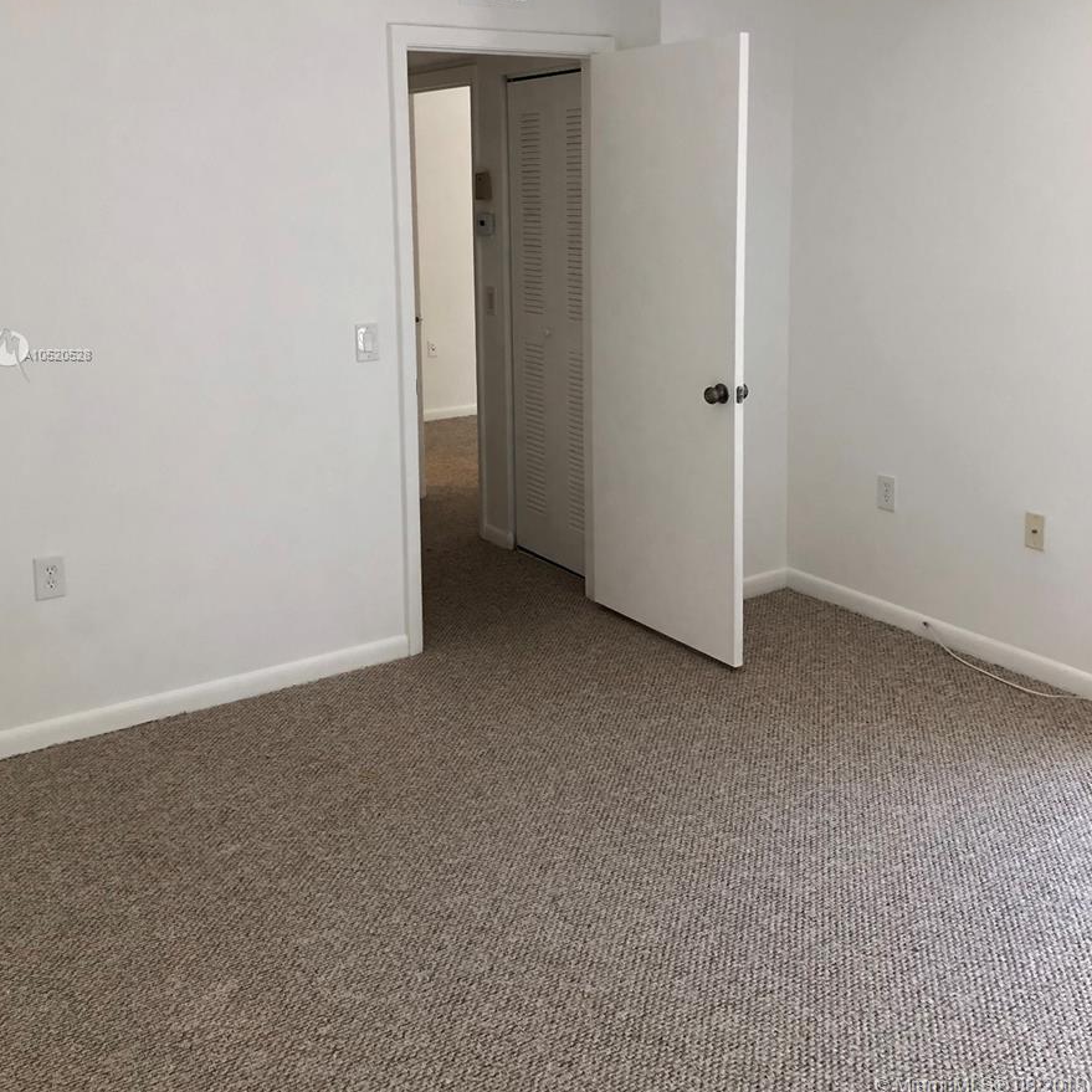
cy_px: 355
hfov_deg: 47.2
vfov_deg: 46.4
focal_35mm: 35
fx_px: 1249
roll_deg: -0.3
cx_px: 539
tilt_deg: -7.5
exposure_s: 1/120
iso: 80
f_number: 1.8
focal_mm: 3.99
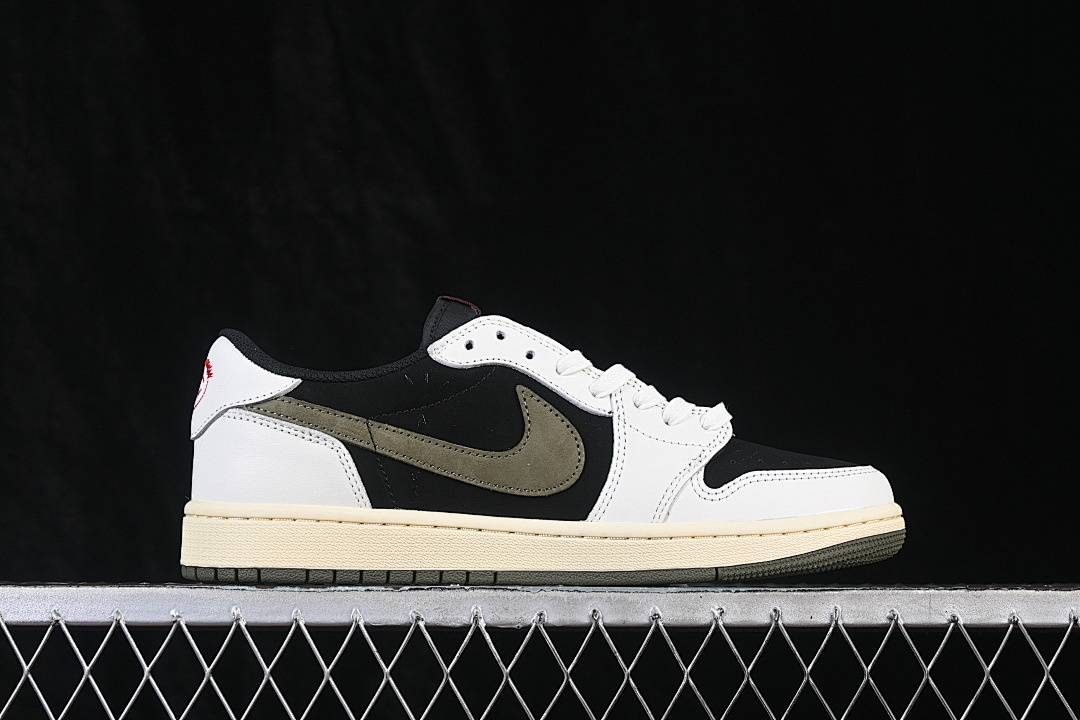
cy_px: 360
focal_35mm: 75
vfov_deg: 18.2
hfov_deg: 27.0
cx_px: 540
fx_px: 2250
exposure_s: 1/60
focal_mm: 50
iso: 160
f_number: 7.1
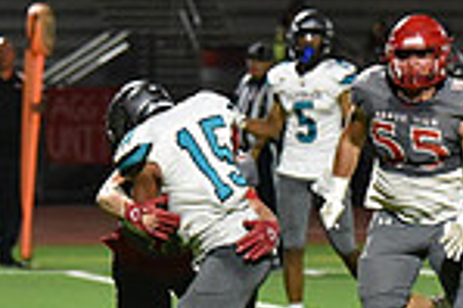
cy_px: 188
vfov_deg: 2.7
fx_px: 6513
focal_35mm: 507
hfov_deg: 4.1
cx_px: 155
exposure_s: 1/1000
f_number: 2.8
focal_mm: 130
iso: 8000
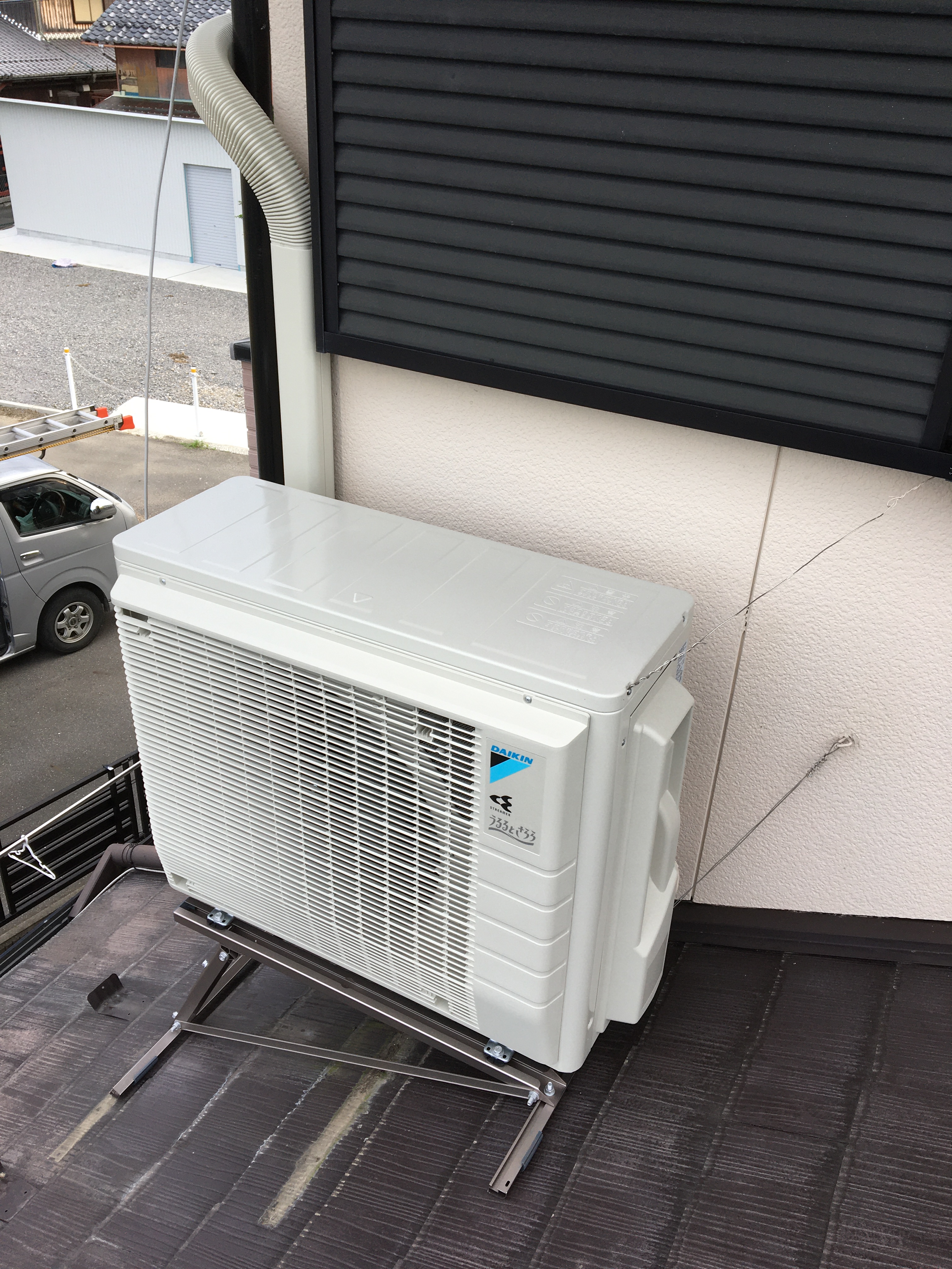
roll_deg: -3.5
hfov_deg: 48.2
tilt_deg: -30.5
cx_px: 476
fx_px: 1063
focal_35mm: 29
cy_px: 634
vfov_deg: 61.7
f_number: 2.2
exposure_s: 1/169
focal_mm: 4.15
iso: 25
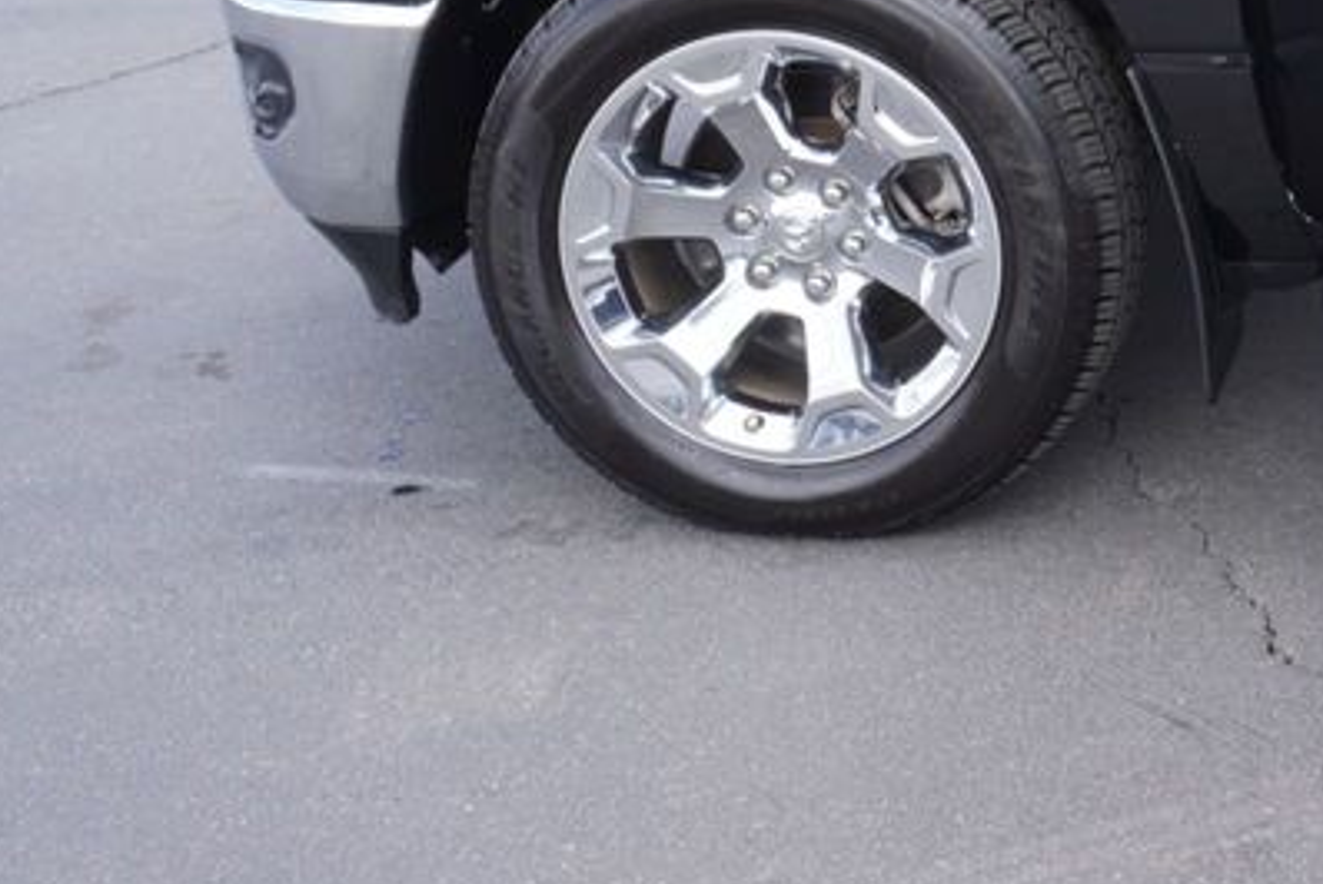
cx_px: 1679
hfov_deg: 24.4
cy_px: -193
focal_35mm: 73
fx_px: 2695
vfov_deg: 17.7
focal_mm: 19
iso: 100
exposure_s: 1/125
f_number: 5.6
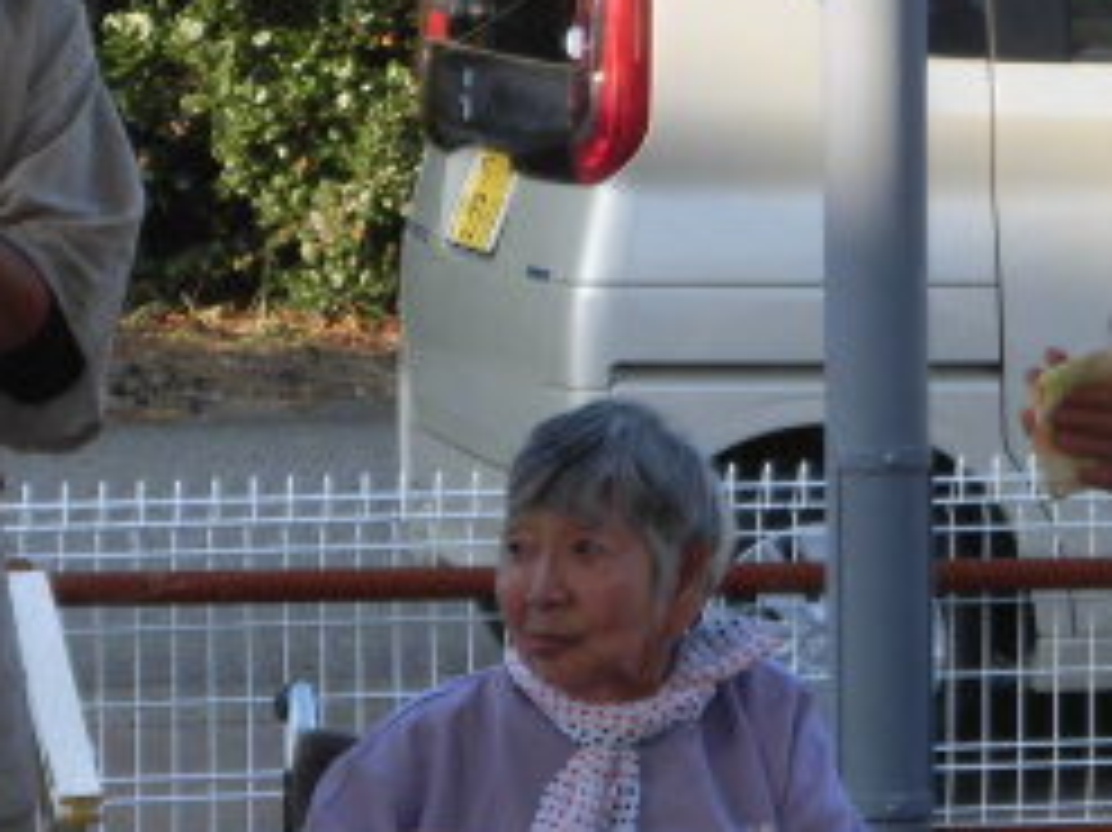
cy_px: 373
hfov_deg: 8.5
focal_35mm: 233
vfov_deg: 6.4
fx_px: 7481
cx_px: 927
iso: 100
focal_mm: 16.15
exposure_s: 1/160
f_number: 4.7
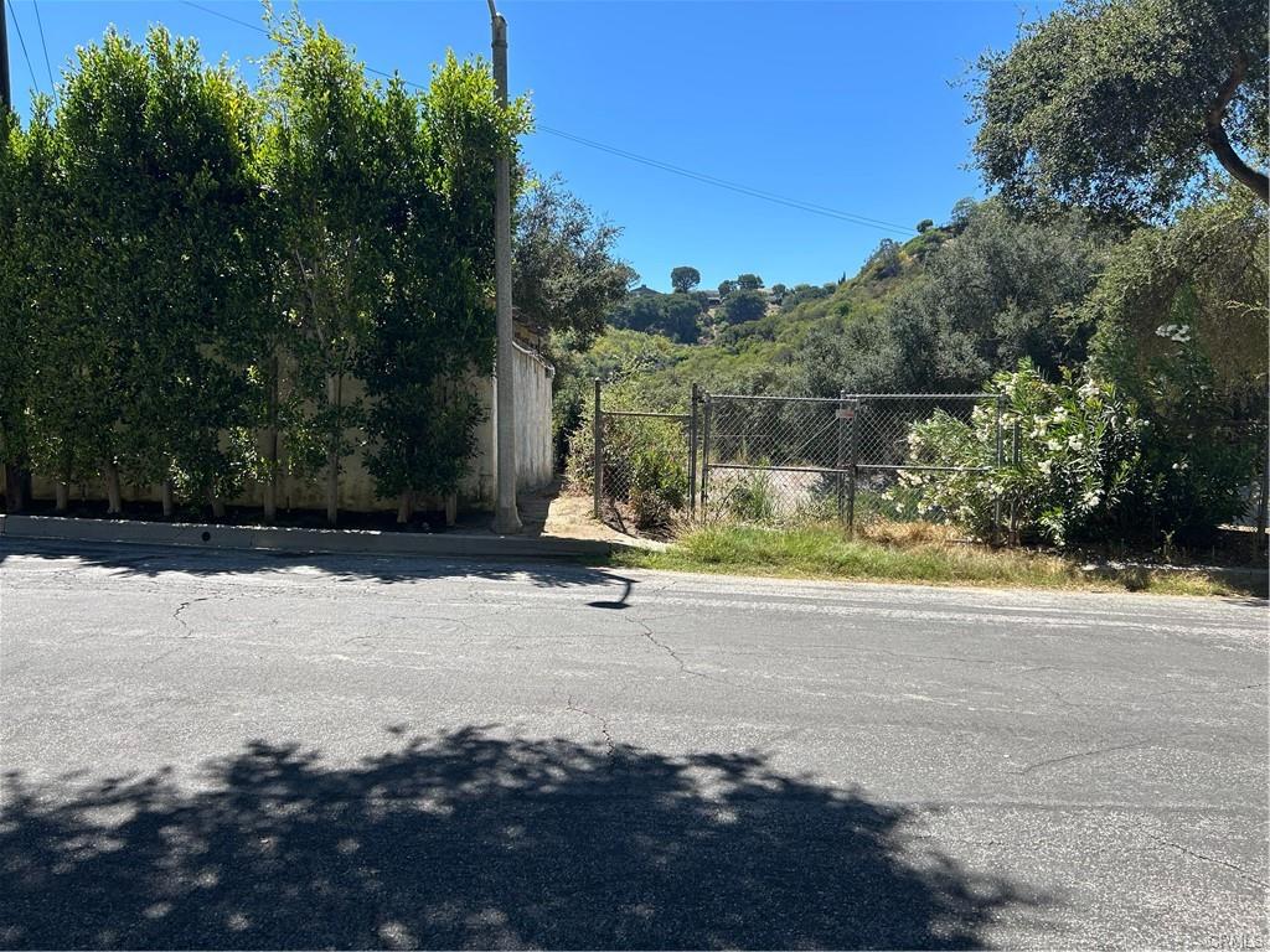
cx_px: 635
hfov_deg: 67.3
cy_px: 476
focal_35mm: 26
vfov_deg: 53.1
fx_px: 954
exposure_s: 1/2208
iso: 50
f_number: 1.5
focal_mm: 5.7
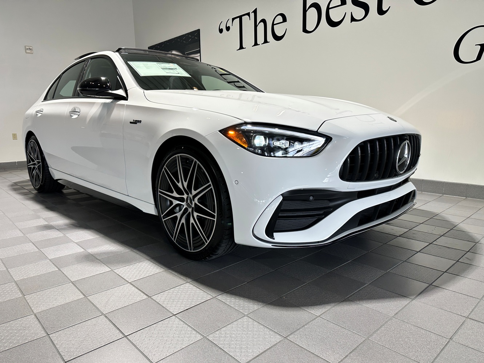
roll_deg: +0.7
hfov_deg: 71.6
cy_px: 182
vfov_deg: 56.8
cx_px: 242
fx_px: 336
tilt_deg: -9.7
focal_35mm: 24
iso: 100
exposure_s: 1/120
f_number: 1.78
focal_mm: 6.86
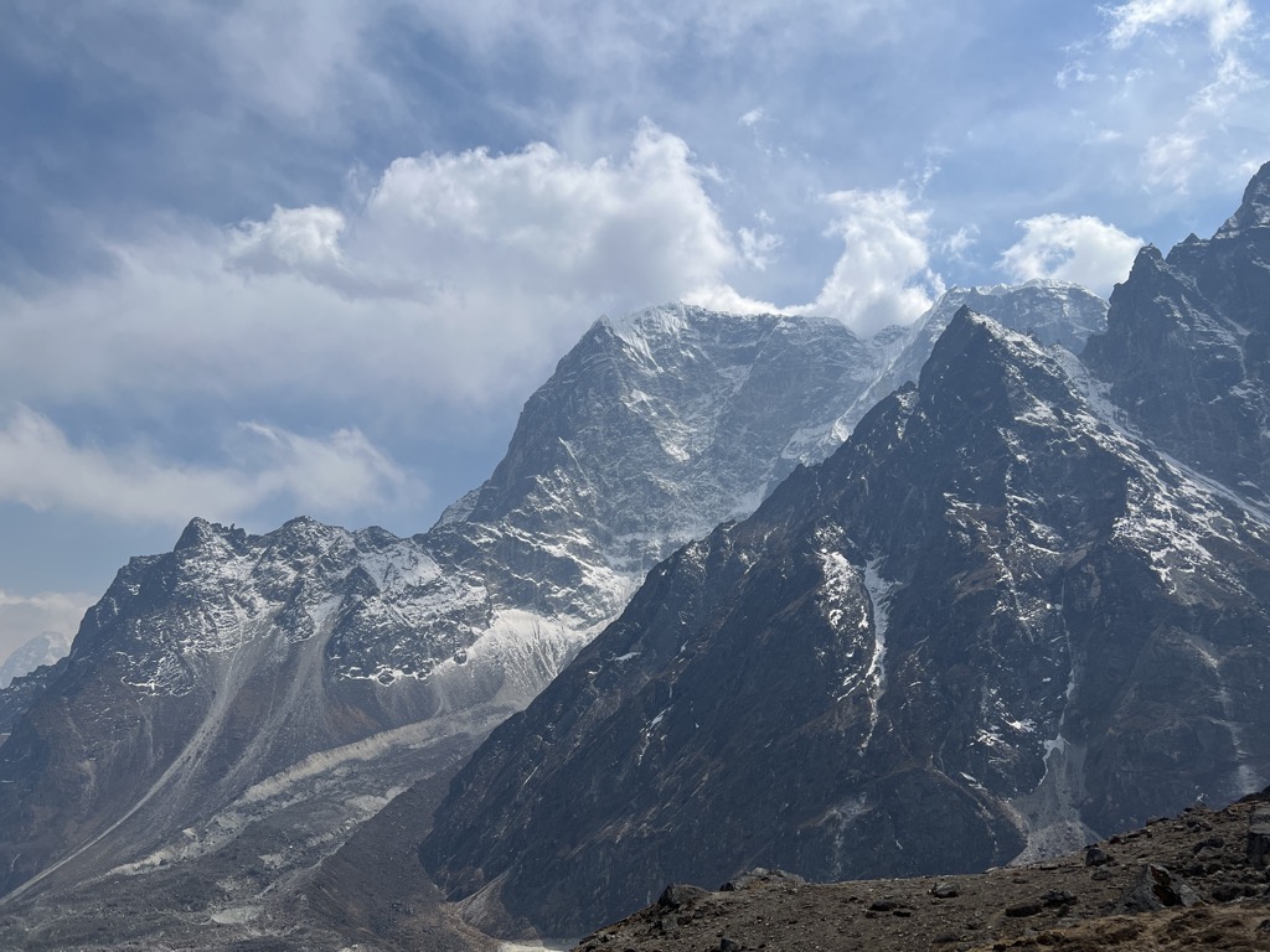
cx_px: 635
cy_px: 476
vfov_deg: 53.1
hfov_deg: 67.3
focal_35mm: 26
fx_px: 954
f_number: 1.5
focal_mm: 5.7
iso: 50
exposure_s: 1/10309
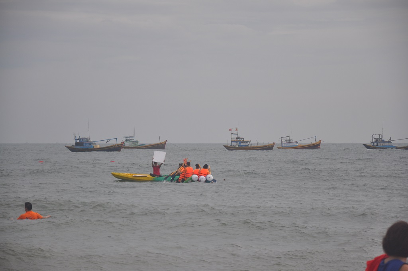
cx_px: 204
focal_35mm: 158
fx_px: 1783
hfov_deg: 13.1
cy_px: 136
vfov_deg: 8.7
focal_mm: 105
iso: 400
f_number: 5.6
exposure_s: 1/320
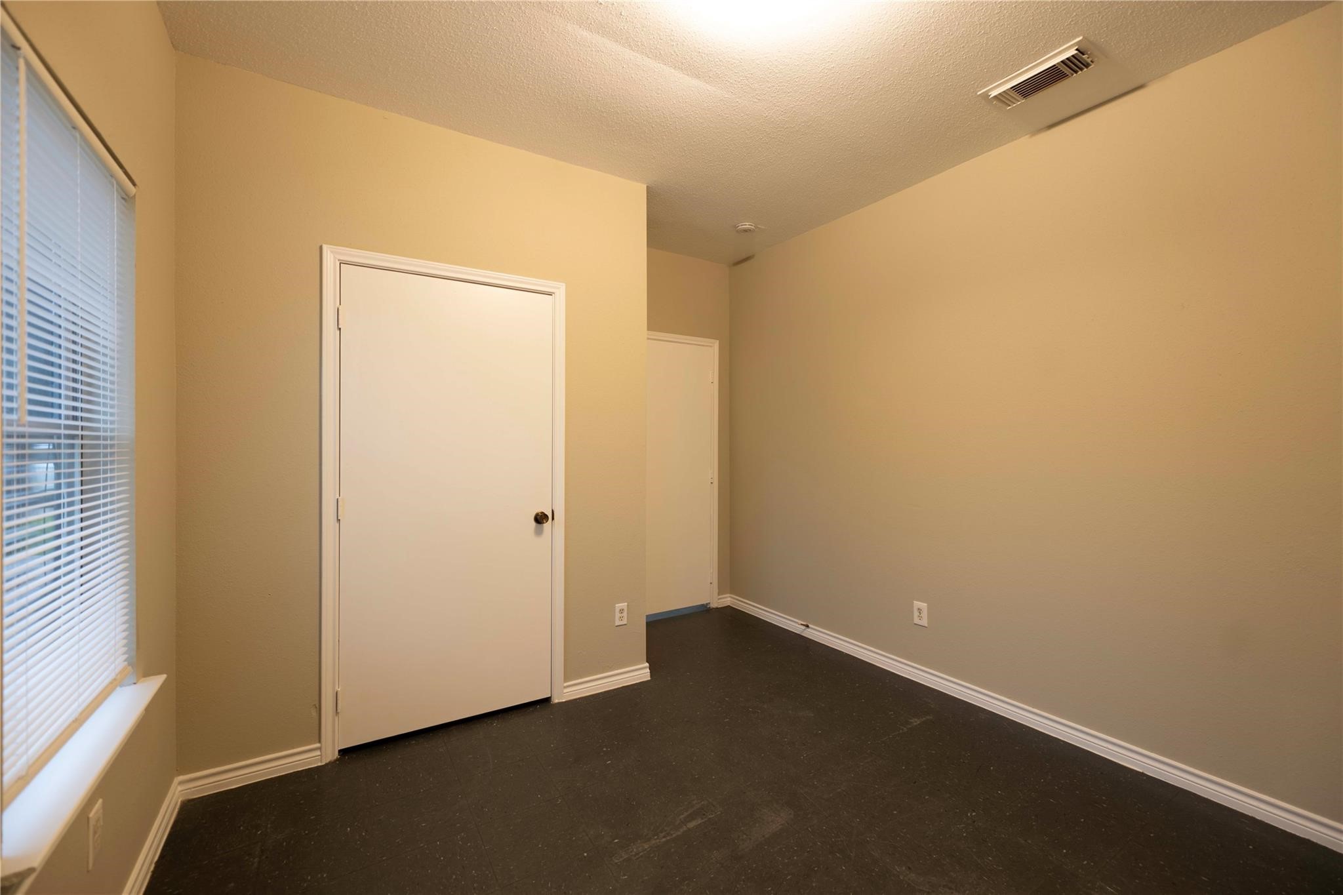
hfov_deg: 104.3
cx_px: 672
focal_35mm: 14
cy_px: 448
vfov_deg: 81.2
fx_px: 522
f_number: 2.8
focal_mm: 14
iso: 100
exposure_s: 1/5
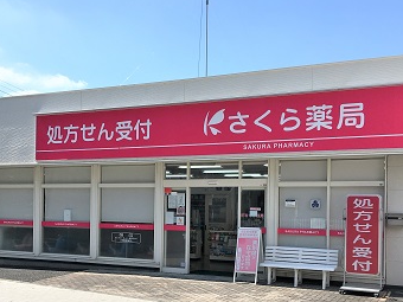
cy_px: 181
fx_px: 477
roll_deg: -1.1
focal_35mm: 41
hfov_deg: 45.8
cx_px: 202
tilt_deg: +0.0
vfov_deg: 35.0
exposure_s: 1/1538
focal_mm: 4.15
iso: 25
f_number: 2.2
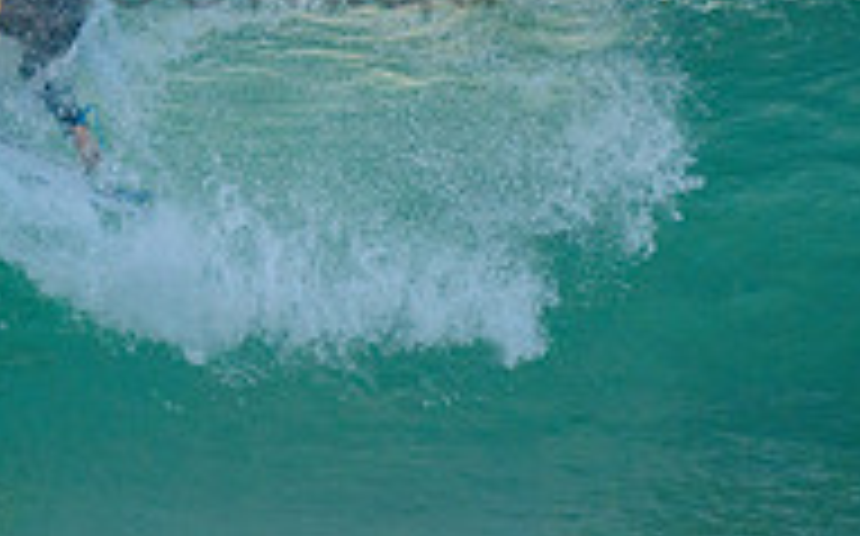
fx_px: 36273
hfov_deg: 1.4
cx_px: 23
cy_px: -97
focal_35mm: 1549
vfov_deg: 0.8
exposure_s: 1/1250
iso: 640
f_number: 5.6
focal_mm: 500
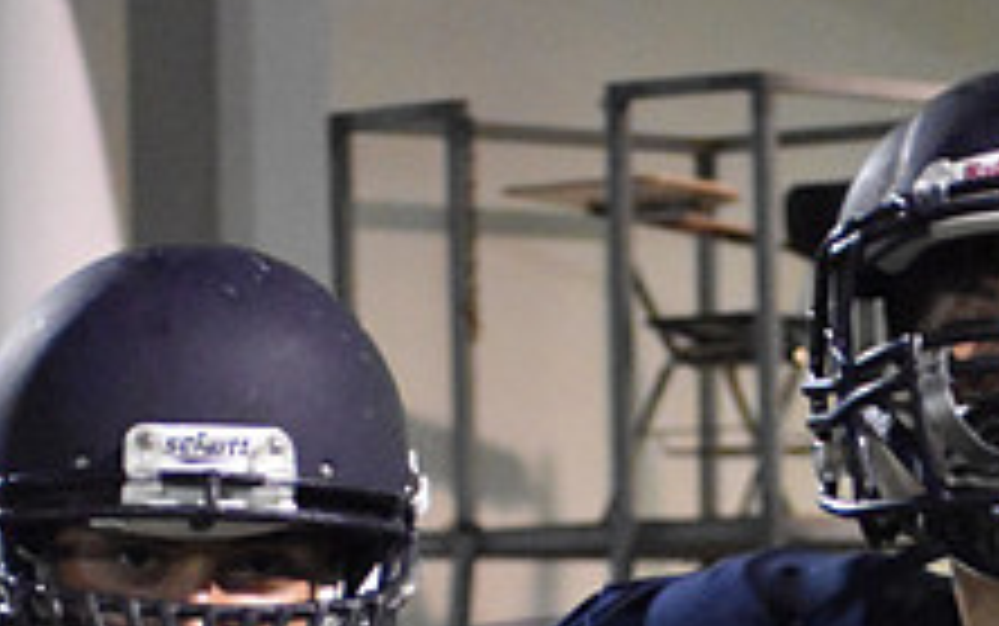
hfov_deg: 7.5
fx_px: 7627
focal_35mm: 280
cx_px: 601
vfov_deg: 4.6
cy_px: 1257
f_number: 4.5
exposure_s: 1/125
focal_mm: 70
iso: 10000
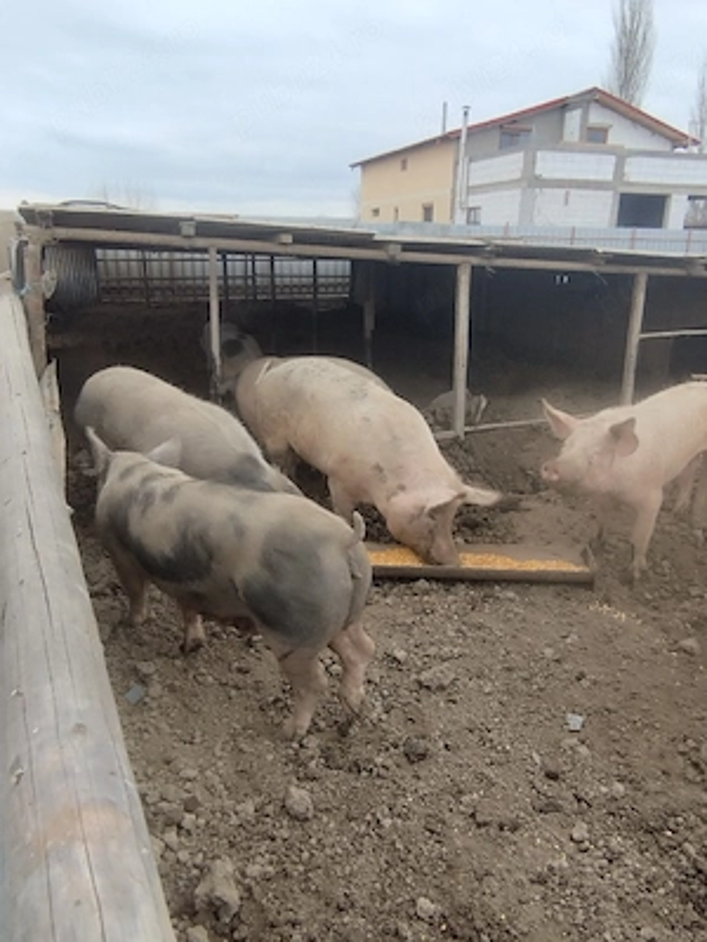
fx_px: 436
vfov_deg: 94.5
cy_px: 471
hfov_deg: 78.1
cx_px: 354
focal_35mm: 16
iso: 50
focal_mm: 1.65
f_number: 2.2
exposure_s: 1/286
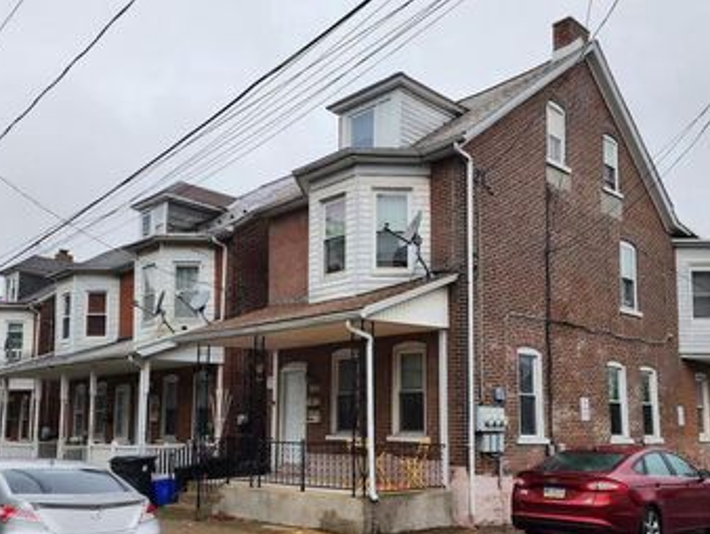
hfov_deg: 53.9
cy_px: 361
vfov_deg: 41.2
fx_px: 698
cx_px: 363
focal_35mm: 34
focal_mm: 6.4
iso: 32
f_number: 1.8
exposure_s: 1/180
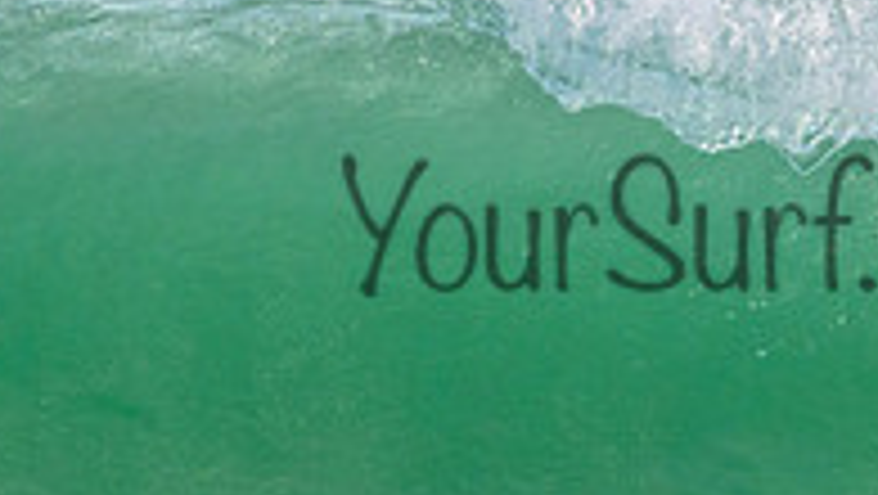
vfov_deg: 0.5
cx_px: 806
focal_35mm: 2487
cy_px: 187
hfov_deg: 0.9
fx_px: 57940
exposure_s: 1/2000
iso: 2800
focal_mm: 800
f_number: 11
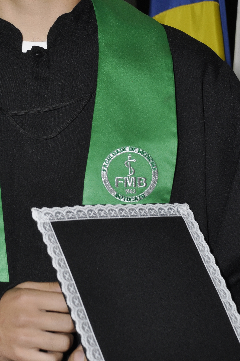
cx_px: 44
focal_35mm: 141
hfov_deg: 9.7
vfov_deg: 14.5
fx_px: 1414
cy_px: 78
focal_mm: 50
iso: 500
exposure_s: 1/60
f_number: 6.3
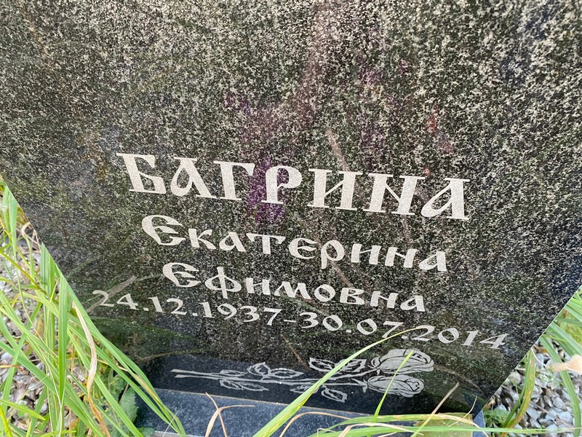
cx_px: 291
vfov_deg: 53.1
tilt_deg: -48.6
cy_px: 218
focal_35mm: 26
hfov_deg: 67.3
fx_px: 437
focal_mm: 4.25
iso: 200
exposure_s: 1/60
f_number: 1.8
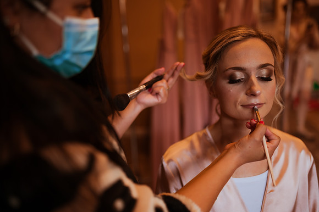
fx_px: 310
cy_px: 106
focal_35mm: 35
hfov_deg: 54.5
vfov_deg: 37.8
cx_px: 160
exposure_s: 1/320
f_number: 1.4
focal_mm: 35
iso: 200
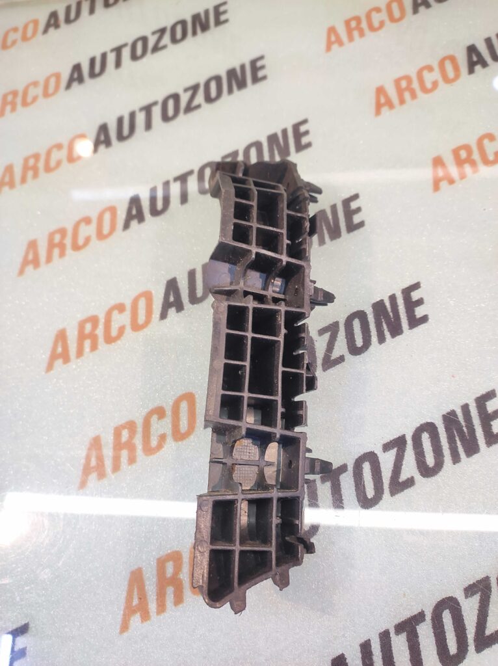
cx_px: 249
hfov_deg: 74.6
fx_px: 327
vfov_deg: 91.1
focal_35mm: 17
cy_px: 333
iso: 206
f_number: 1.79
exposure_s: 1/33
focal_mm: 4.74
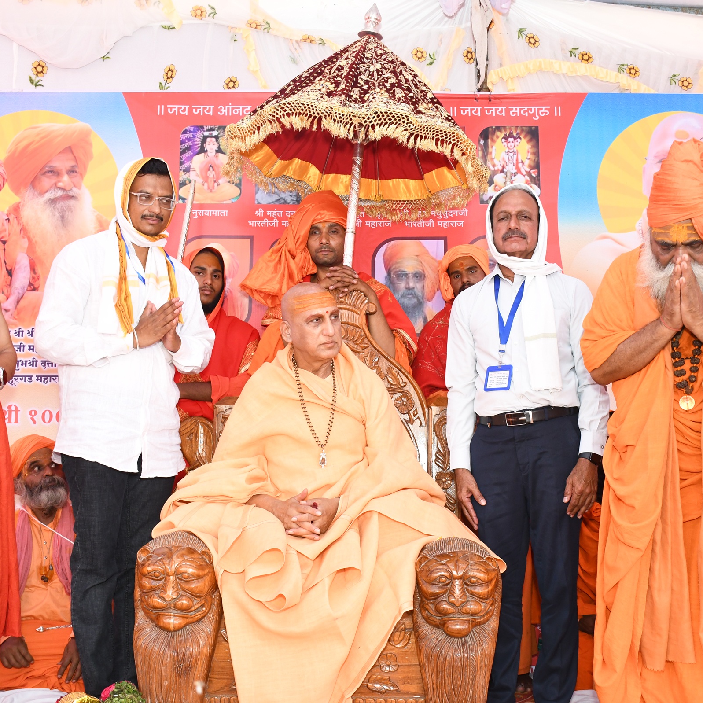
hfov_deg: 39.1
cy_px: 358
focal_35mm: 43
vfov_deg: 39.2
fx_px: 988
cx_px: 384
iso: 1000
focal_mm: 22
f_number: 6.3
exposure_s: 1/125
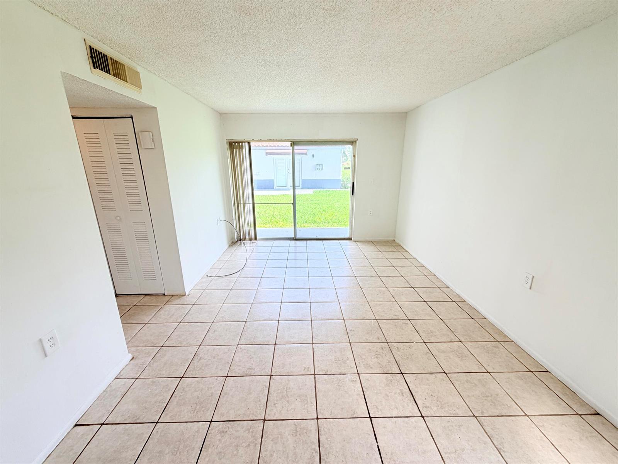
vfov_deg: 85.7
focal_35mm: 14
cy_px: 232
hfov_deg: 102.1
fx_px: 250
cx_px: 309
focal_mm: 2.22
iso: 50
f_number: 2.2
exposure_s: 1/120
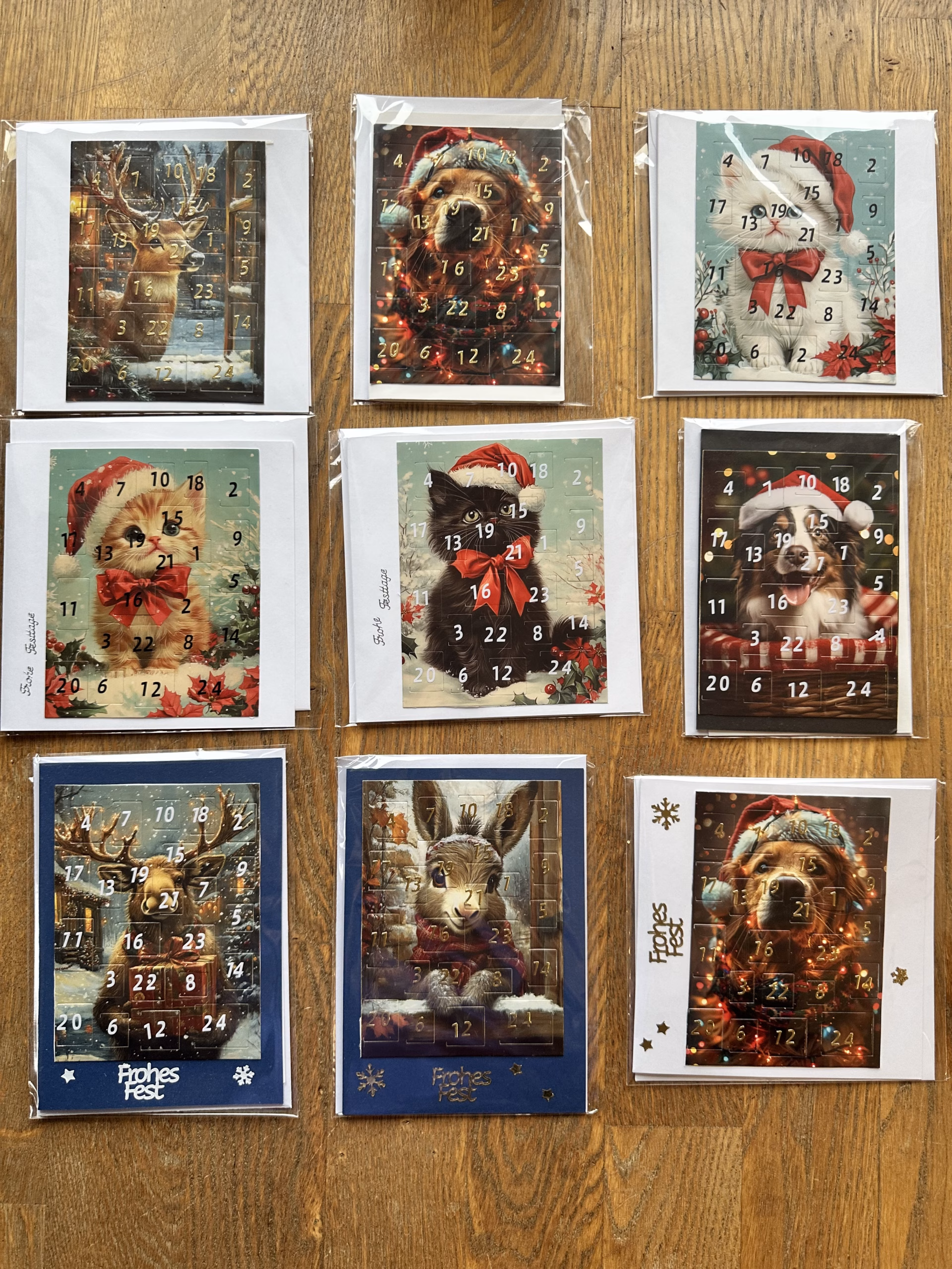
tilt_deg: -87.2
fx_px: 880
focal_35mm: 24
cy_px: 634
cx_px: 476
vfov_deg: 71.6
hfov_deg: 56.8
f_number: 1.78
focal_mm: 6.86
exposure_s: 1/50
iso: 125
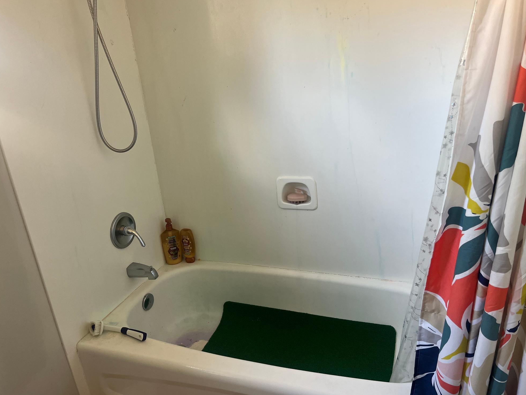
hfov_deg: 65.3
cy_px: 193
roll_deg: +5.7
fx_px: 410
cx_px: 270
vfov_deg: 51.3
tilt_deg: -21.6
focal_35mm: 27
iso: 125
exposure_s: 1/72
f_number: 1.6
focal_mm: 5.1
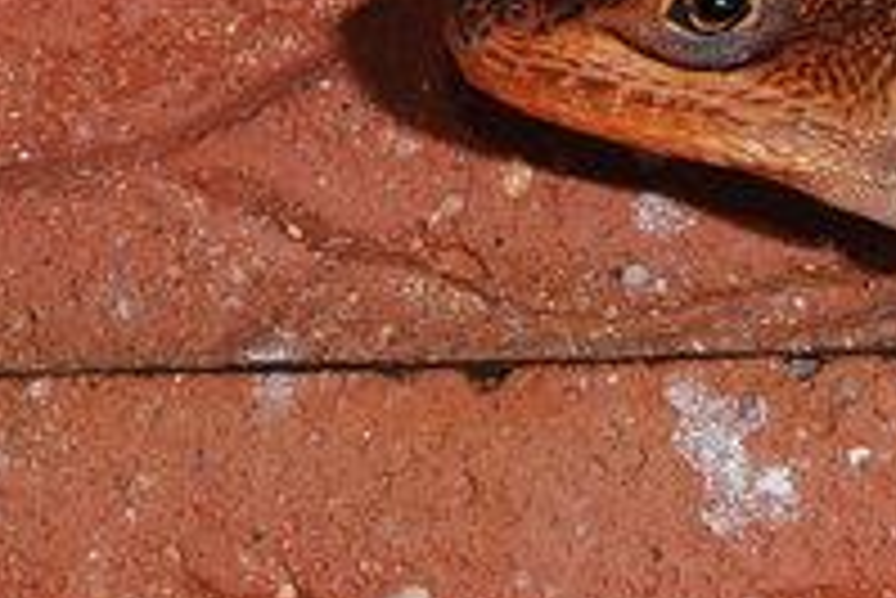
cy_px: 18
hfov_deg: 3.4
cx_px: 1457
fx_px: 15091
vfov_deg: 2.3
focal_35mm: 606
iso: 100
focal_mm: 105
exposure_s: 1/60
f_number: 13
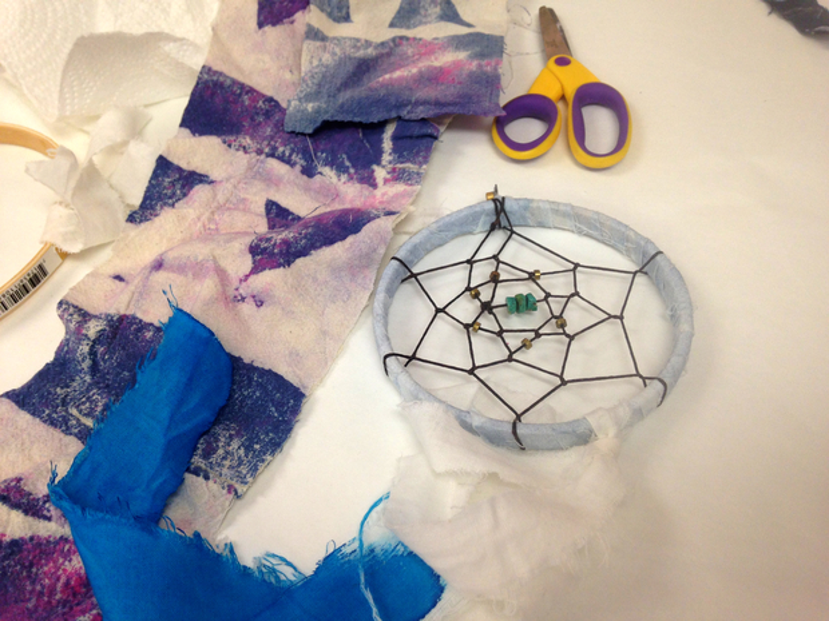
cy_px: 310
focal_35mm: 33
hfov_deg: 55.4
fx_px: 790
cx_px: 414
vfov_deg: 42.9
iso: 64
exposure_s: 1/40
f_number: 2.4
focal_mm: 4.12
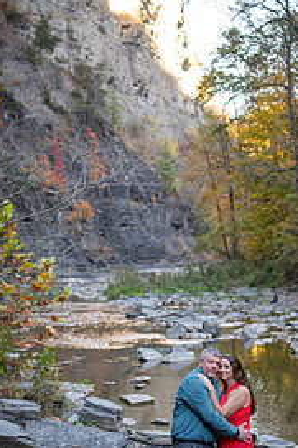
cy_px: 262
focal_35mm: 76
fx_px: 945
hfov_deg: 17.9
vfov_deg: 26.6
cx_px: 187
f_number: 2.8
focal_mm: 46
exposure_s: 1/400
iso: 640
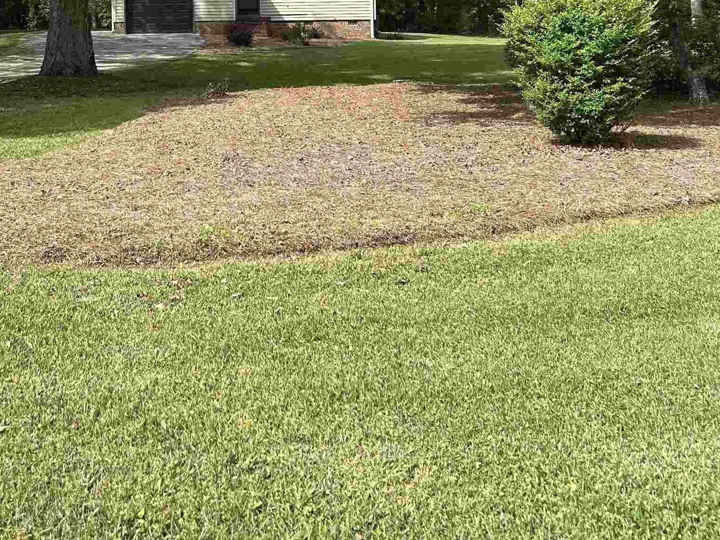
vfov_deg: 26.6
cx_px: 222
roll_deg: +1.3
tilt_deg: +0.9
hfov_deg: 36.3
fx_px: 1082
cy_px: 8
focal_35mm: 52
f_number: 1.5
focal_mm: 5.7
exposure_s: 1/1377
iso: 50
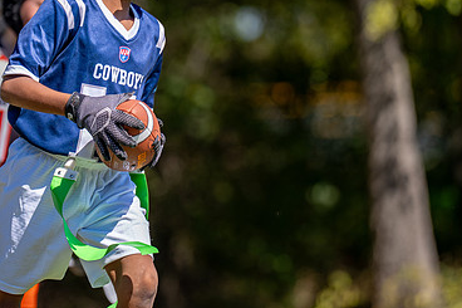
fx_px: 4271
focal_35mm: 333
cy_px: 59
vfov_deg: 4.1
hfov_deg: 6.2
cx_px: 112
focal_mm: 165
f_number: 2.8
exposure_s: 1/2000
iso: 160
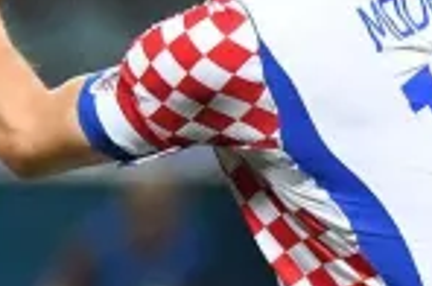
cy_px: 372
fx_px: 16656
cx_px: 9
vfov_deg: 1.0
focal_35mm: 1391
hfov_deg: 1.5
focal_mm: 270
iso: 6400
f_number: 4
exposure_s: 1/1250
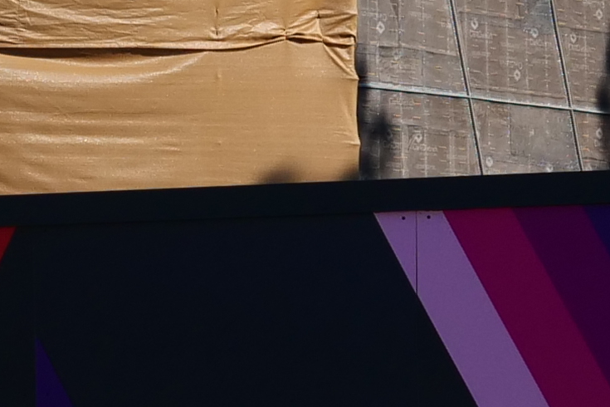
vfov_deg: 3.5
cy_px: 36
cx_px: -64
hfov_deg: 5.2
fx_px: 6709
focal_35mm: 396
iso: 200
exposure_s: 1/2500
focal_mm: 27
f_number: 3.6
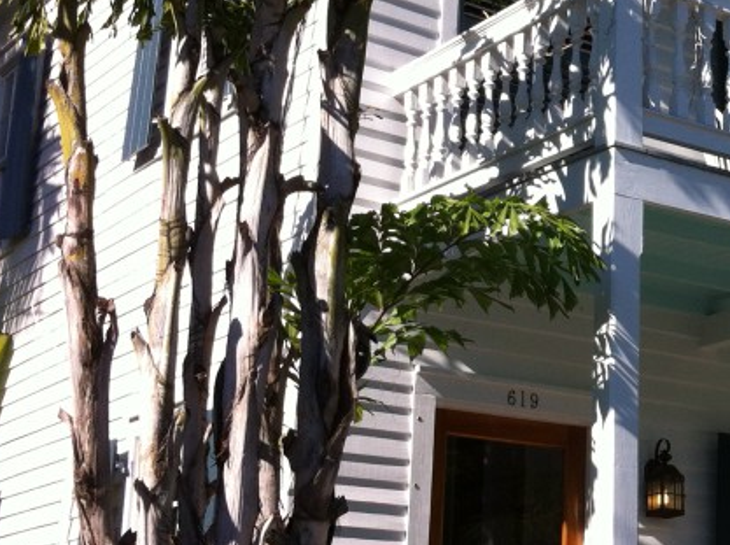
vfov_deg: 17.1
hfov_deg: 21.6
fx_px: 1810
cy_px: 213
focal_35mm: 86
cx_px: 814
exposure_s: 1/1040
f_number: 2.8
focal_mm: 3.85
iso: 80
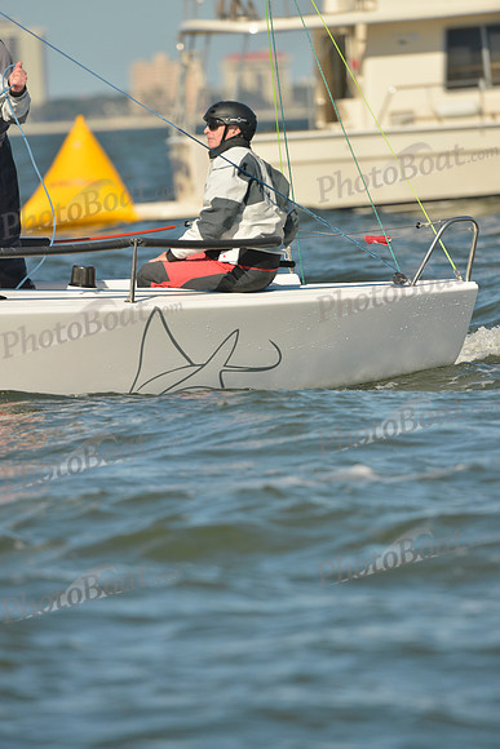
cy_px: 374
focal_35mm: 400
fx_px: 8328
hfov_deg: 3.4
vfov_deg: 5.2
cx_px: 250
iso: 200
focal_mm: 400
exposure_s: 1/1250
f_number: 6.3
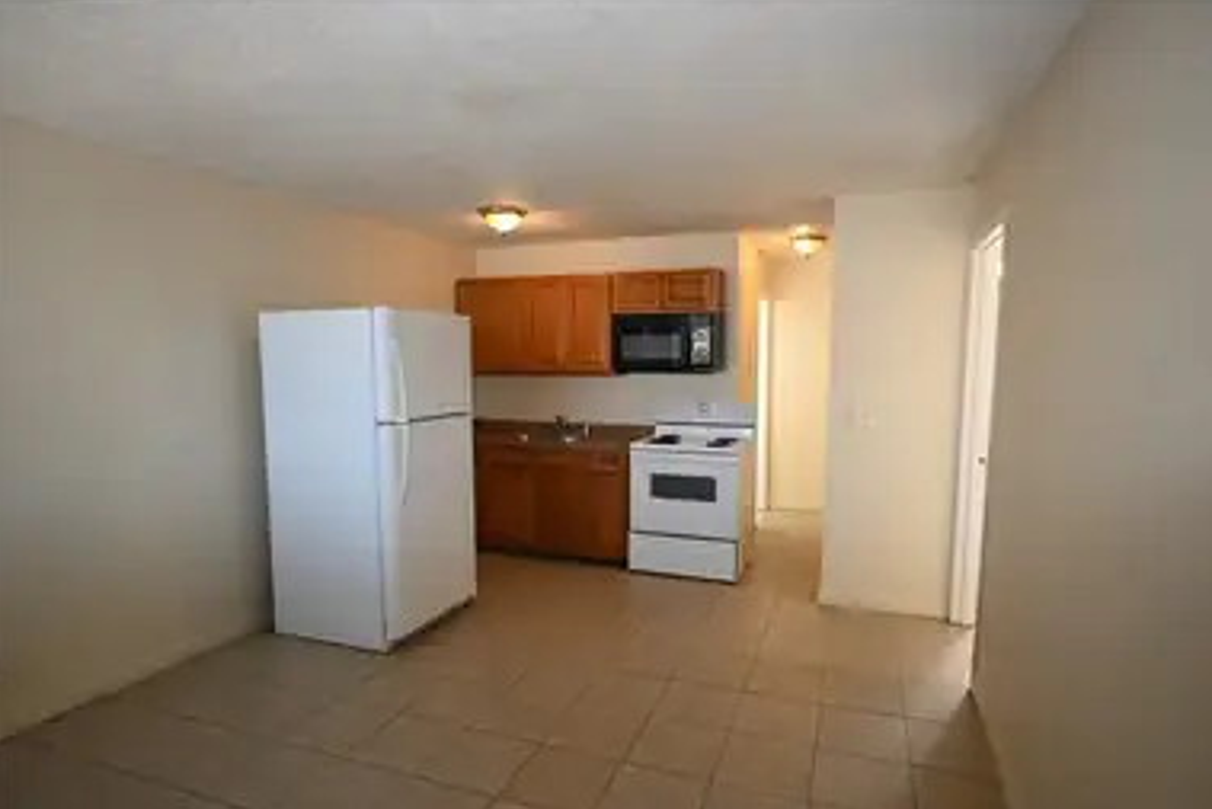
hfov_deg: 84.5
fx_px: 667
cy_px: 420
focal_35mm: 20
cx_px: 630
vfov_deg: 62.5
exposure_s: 1/60
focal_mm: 12.5
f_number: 4
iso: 400
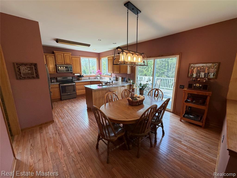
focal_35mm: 14
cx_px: 118
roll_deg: +0.4
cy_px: 89
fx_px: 96
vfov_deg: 85.7
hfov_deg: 102.1
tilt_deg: -11.1
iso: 200
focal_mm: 2.22
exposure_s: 1/120
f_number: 2.2
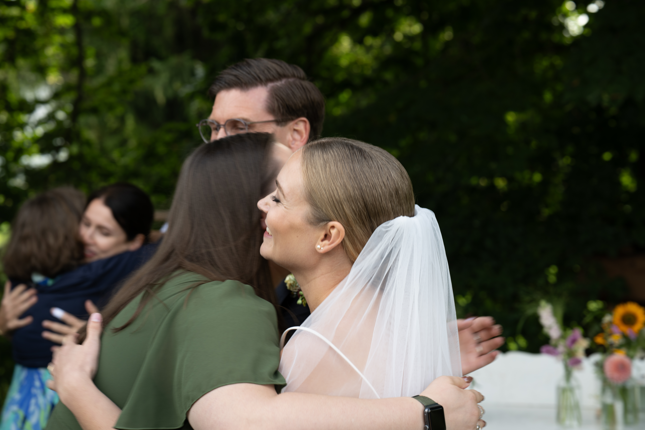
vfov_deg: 16.1
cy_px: 215
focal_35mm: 85
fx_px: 1523
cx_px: 322
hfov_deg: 23.9
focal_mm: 85
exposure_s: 1/125
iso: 160
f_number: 5.6
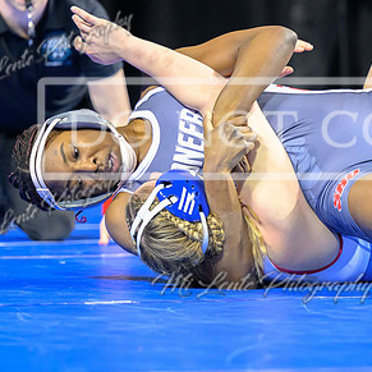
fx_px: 4778
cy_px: 197
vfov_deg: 4.5
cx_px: 185
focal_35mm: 393
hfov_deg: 4.5
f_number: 2.8
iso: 4000
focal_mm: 160
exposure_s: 1/800
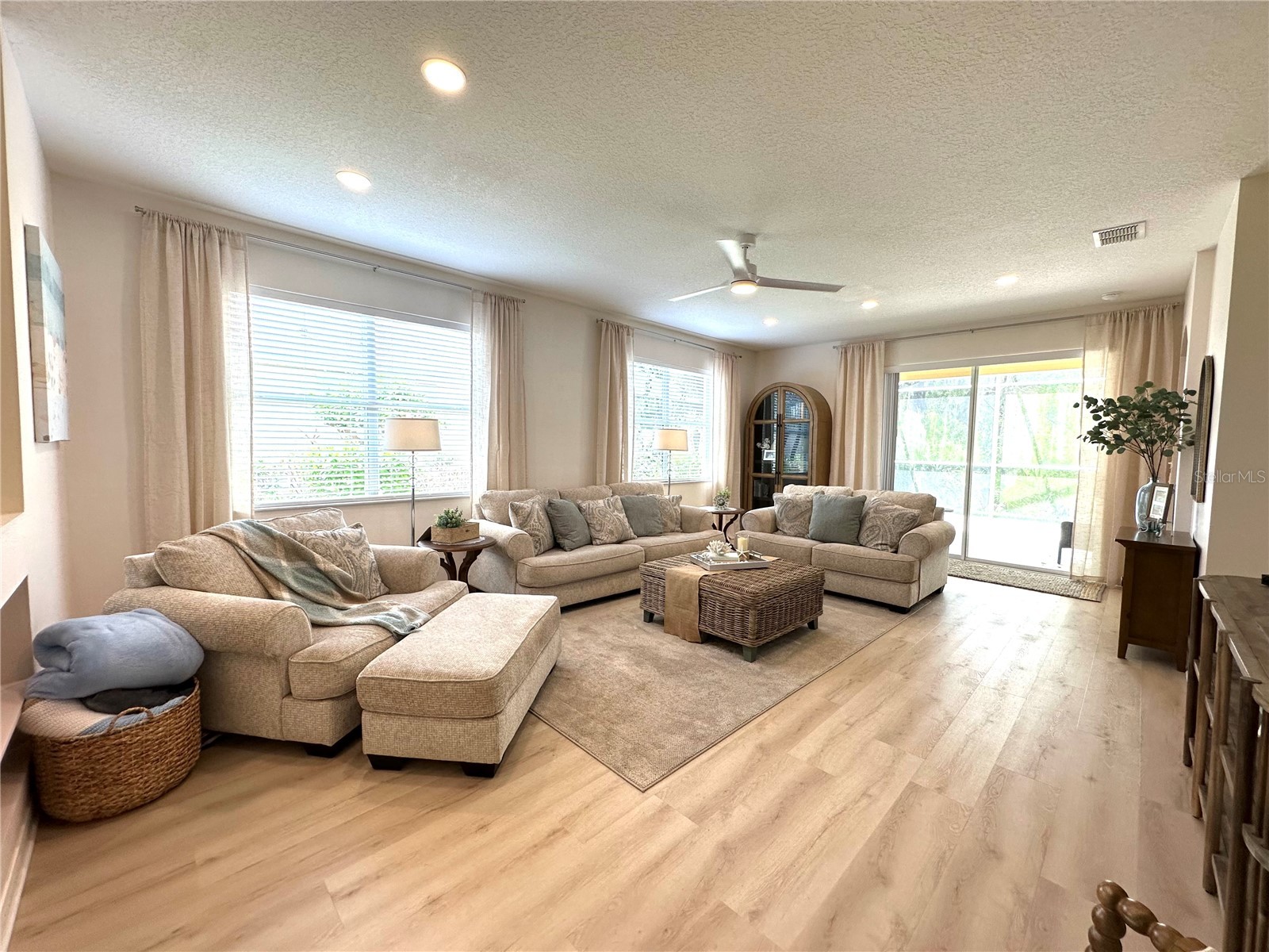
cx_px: 634
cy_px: 476
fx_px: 513
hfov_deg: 102.1
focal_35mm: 14
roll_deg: -1.2
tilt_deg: -3.3
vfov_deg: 85.7
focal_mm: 2.22
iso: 64
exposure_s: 1/120
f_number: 2.2
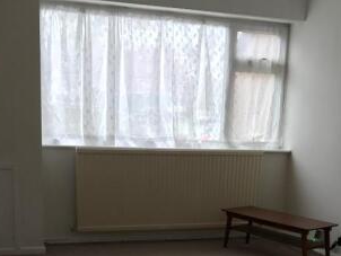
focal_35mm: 54
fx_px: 532
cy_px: 245
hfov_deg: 35.5
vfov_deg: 25.9
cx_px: 187
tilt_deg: -13.5
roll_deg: -0.7
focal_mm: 3.99
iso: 32
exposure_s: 1/50
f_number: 1.8
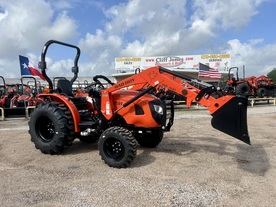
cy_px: 104
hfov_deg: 67.3
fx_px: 207
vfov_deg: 53.1
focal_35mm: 26
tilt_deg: -3.2
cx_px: 138
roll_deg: +1.3
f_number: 1.5
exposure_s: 1/4274
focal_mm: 5.7
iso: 50
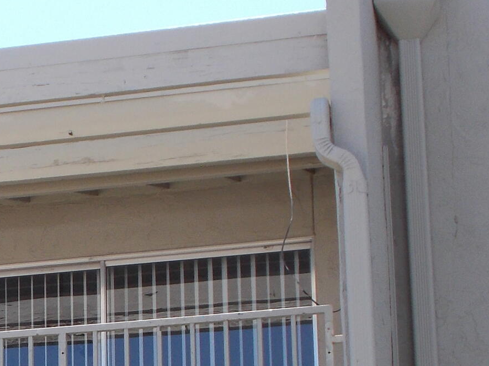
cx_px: -81
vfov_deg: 9.8
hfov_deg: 13.0
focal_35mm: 149
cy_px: 419
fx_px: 2104
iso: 80
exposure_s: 1/200
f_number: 4.2
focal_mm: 7.9
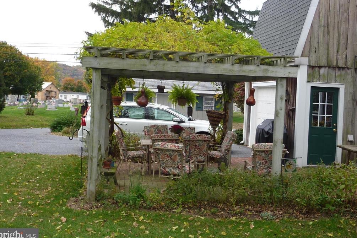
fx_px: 526
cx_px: 176
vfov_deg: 25.5
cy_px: 106
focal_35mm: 53
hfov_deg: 37.5
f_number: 3.5
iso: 80
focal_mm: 5.7
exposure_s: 1/100
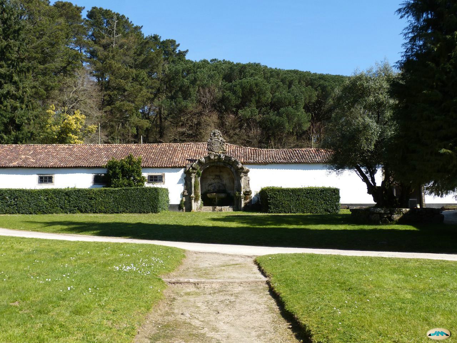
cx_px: 228
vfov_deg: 33.6
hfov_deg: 43.9
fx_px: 568
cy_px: 172
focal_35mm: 43
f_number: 4
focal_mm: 7.4
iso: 100
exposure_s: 1/640
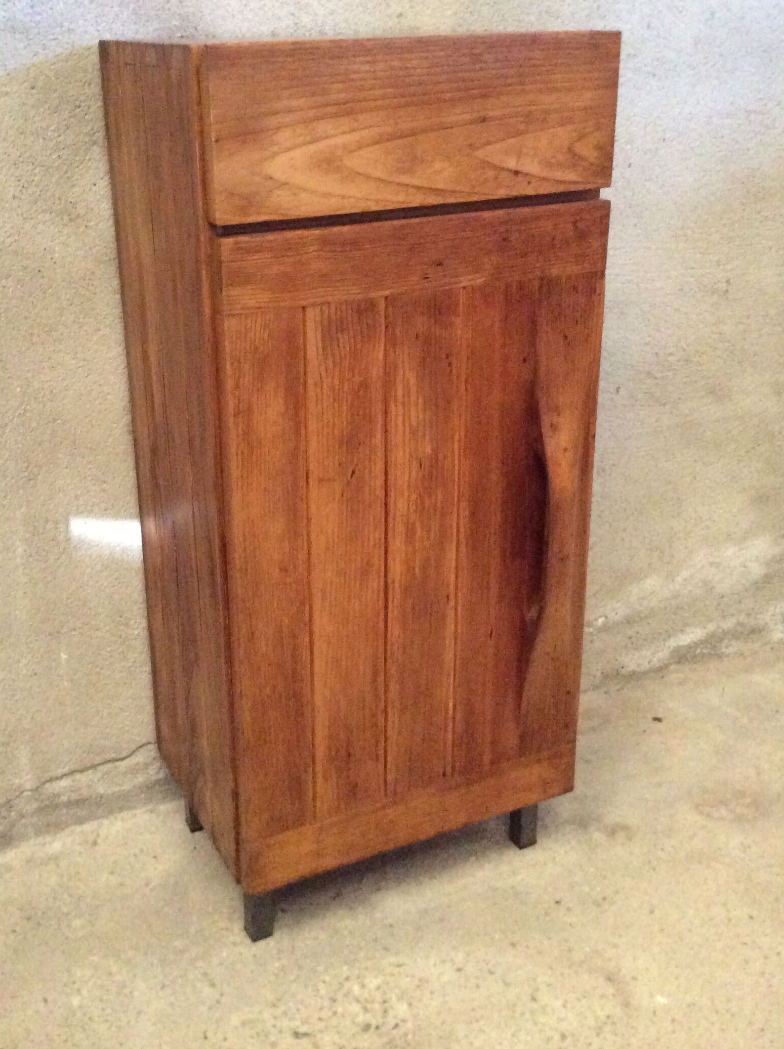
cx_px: 338
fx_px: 1211
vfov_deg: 46.8
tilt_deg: -20.0
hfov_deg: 35.8
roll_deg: +2.7
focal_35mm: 40
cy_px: 459
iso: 500
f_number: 2.4
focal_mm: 3.3
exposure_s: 1/17
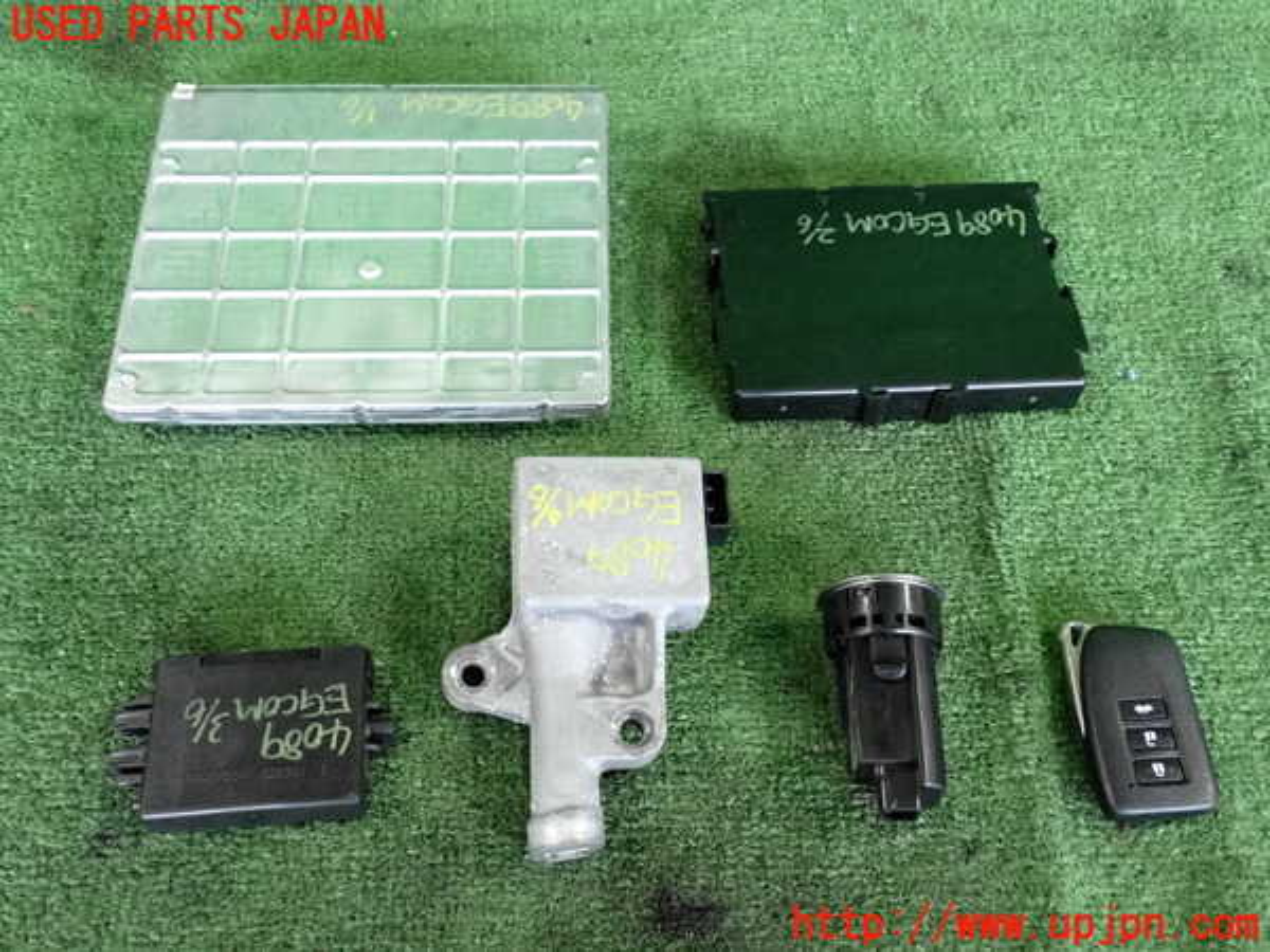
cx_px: 635
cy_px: 476
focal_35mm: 36
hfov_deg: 51.4
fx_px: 1321
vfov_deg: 39.7
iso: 2000
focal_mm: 6.37
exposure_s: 1/125
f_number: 2.5
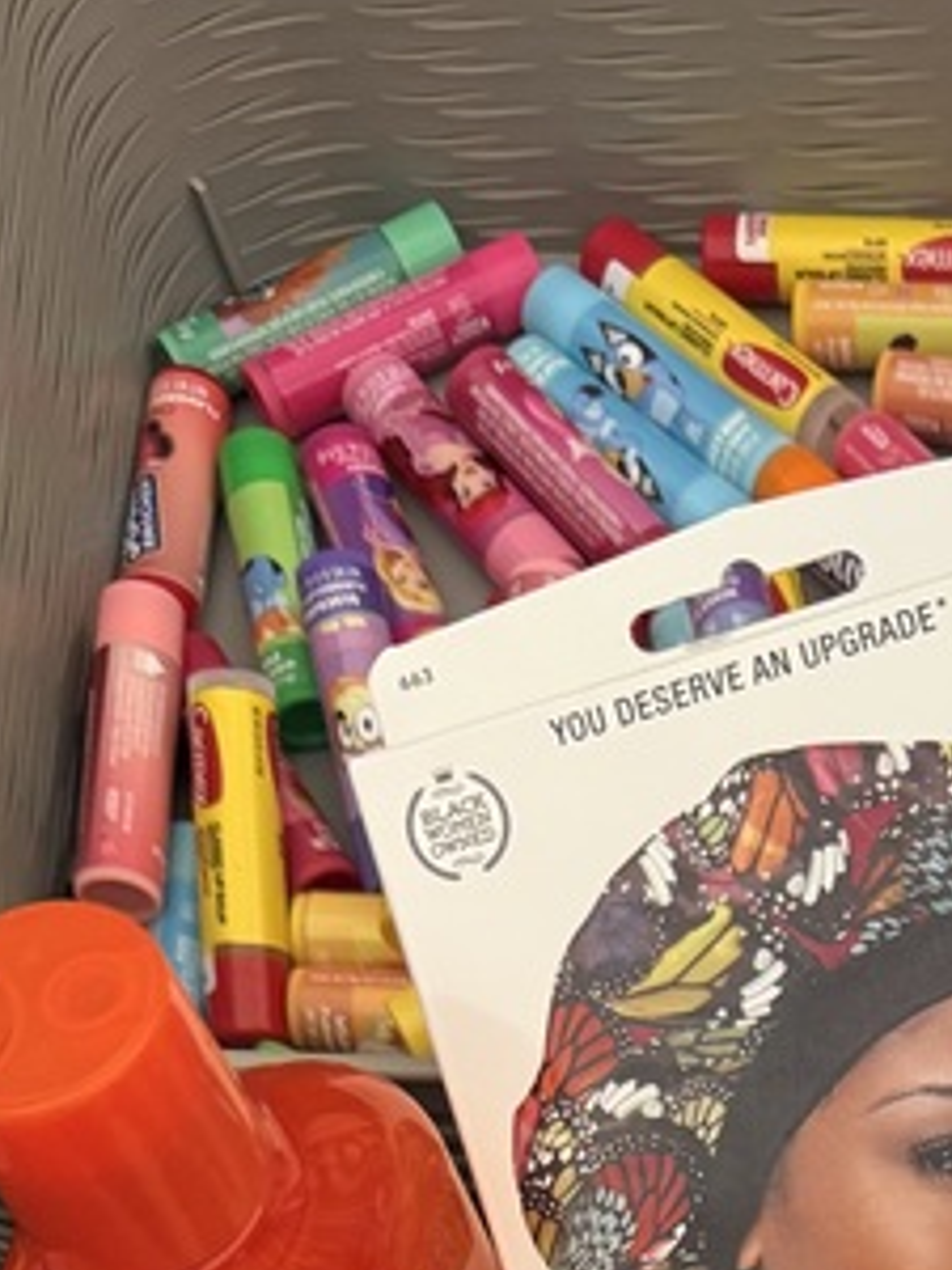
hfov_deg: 17.1
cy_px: 2079
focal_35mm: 82
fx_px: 3007
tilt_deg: -73.8
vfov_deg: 19.6
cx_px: 1164
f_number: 1.78
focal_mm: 6.76
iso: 125
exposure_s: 1/60
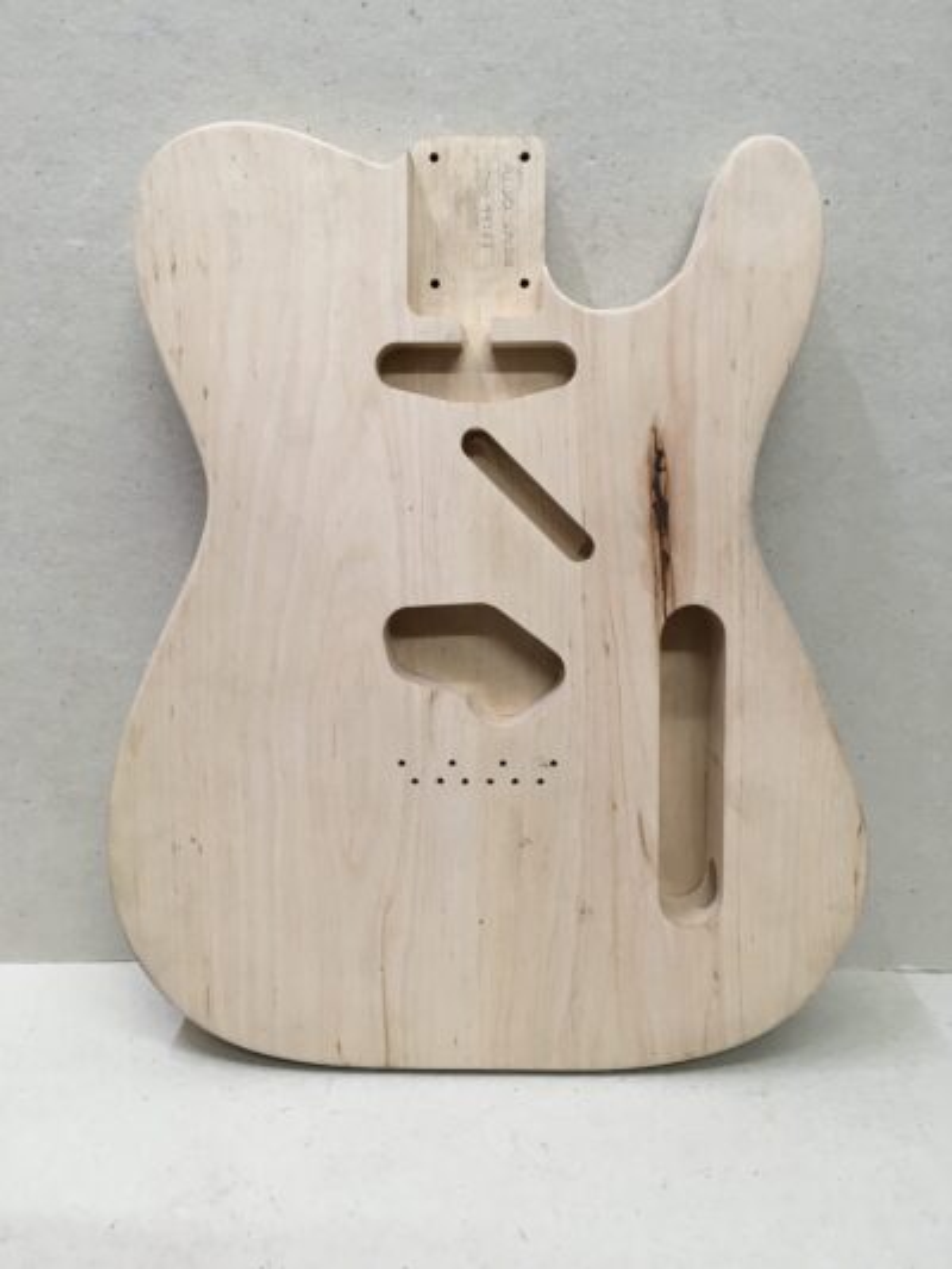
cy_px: 634
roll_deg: +0.3
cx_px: 476
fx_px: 1063
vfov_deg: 61.6
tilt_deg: -16.0
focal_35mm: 29
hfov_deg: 48.2
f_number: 2.2
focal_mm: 4.15
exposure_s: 1/33
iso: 80
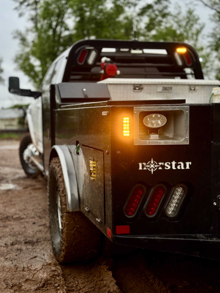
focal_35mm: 48
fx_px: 407
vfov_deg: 39.7
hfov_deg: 30.3
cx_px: 110
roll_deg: +3.4
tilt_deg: -4.7
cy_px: 146
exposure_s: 1/1560
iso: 64
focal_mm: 6.76
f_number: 1.78
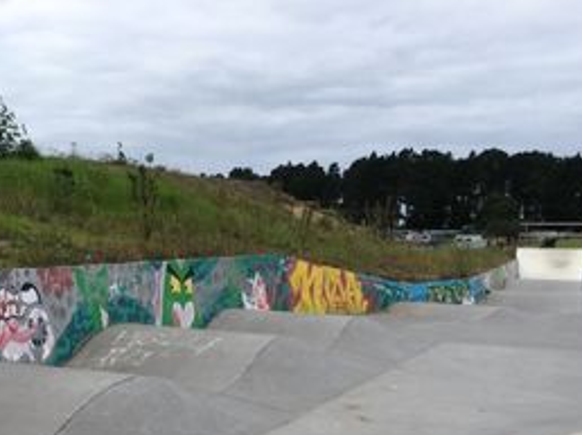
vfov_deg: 26.0
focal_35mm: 54
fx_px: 907
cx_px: 144
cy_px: 403
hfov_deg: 34.8
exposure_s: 1/712
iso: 25
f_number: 2.2
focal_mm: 4.15
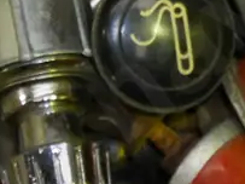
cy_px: -53
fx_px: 2002
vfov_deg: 5.2
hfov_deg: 6.9
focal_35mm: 283
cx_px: 333
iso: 3200
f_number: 5.4
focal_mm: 28
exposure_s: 1/160
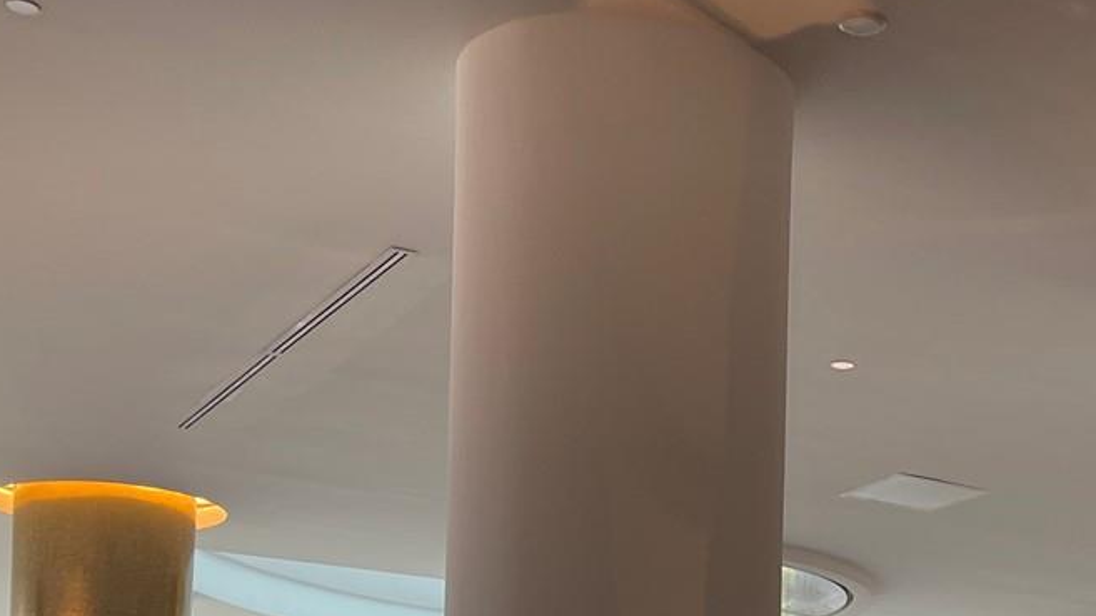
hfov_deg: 29.6
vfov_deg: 16.1
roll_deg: -1.6
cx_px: 938
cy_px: 901
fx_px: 2005
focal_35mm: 69
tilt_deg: +3.1
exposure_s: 1/120
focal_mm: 5.1
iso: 80
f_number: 1.6
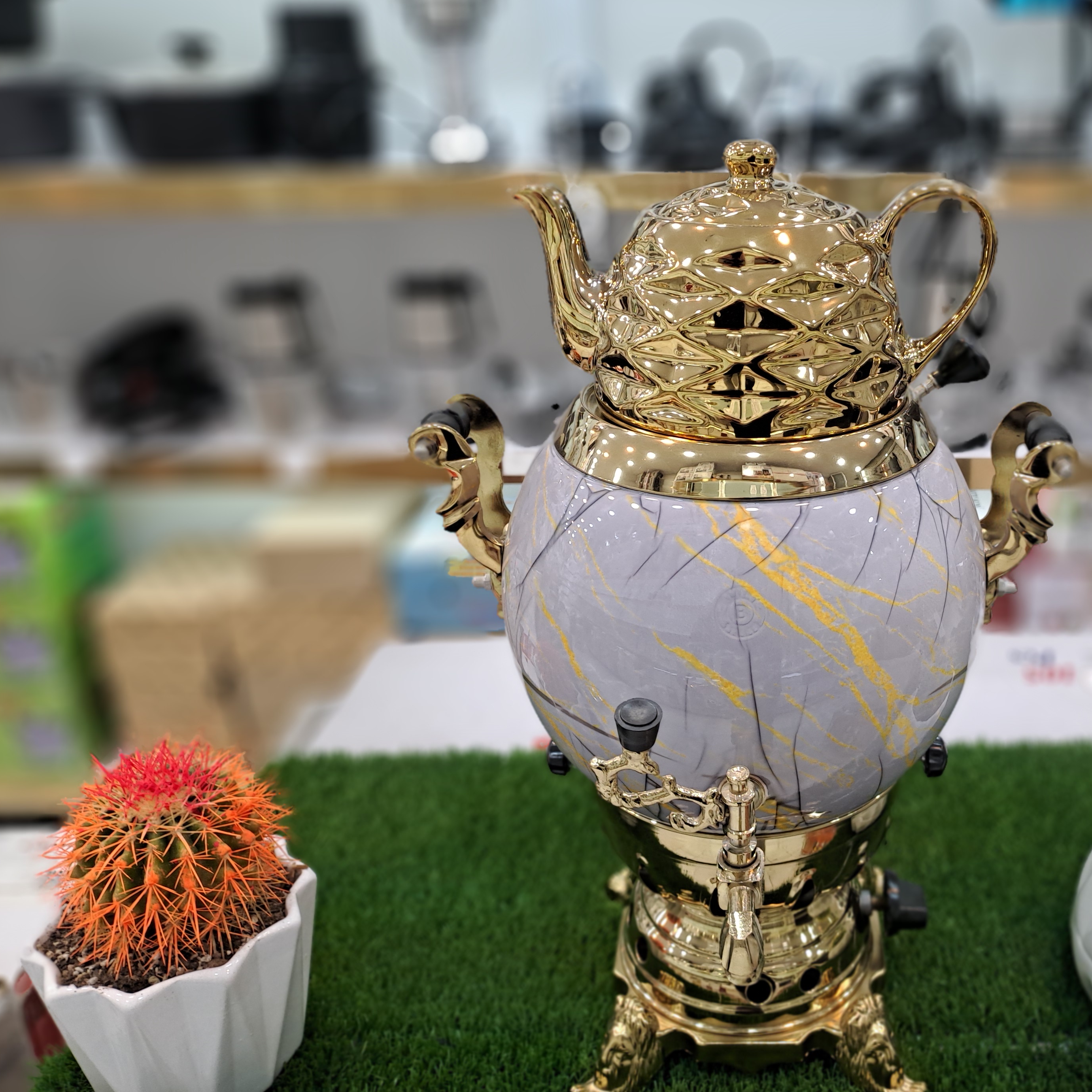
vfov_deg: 51.1
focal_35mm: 32
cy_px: 508
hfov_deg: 49.6
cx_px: 779
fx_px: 1142
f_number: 1.8
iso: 50
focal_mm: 4.65
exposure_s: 1/50
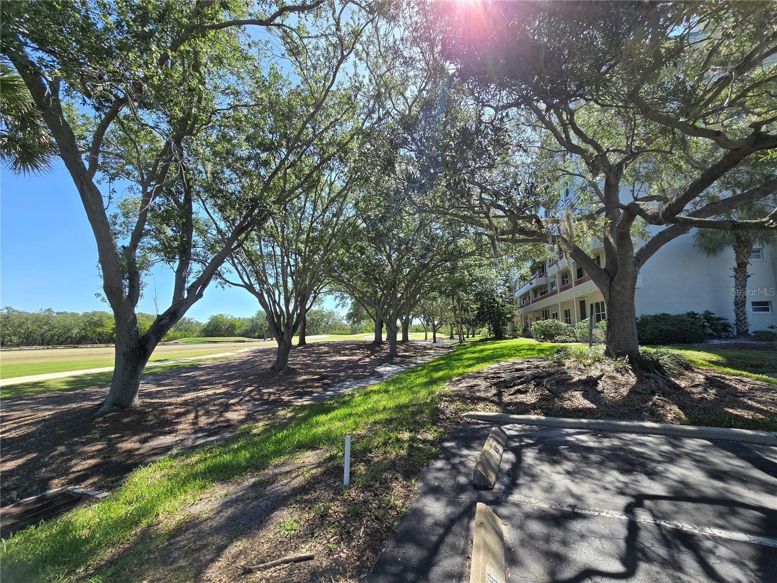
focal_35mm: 13
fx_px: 292
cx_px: 388
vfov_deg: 89.9
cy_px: 292
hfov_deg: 106.2
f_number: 2.2
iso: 50
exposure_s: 1/1076
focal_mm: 2.2
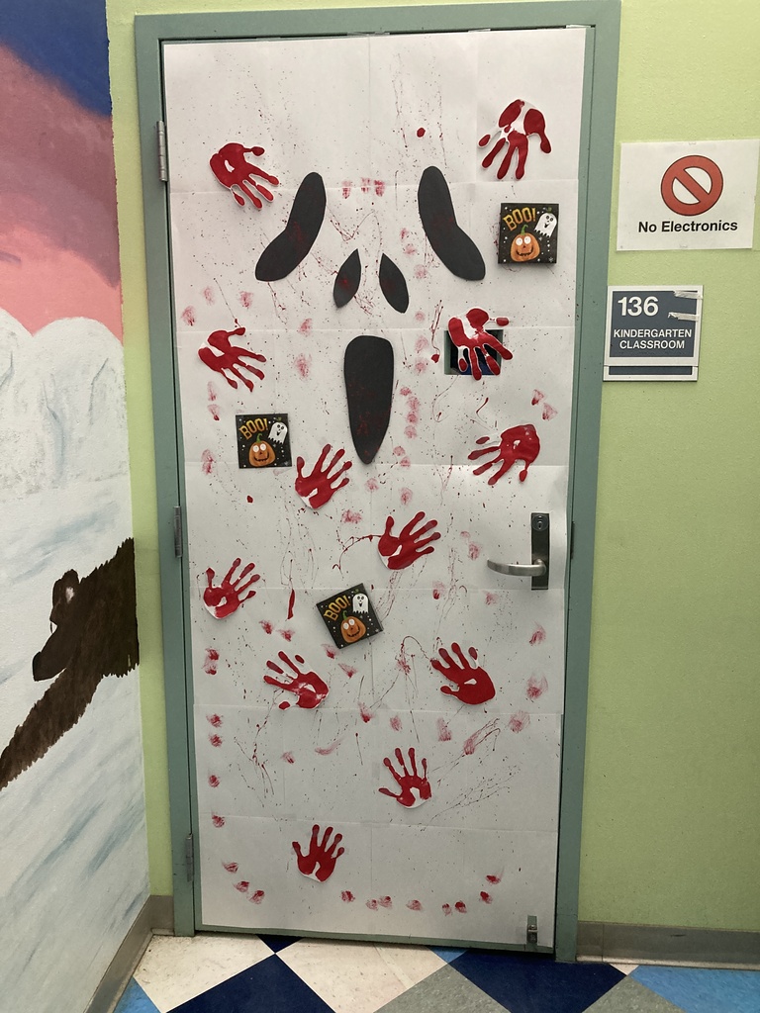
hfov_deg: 49.7
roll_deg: -0.5
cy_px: 506
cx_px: 380
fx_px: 820
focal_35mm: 28
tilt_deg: -8.9
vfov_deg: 63.4
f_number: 1.8
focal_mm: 3.99
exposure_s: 1/60
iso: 250
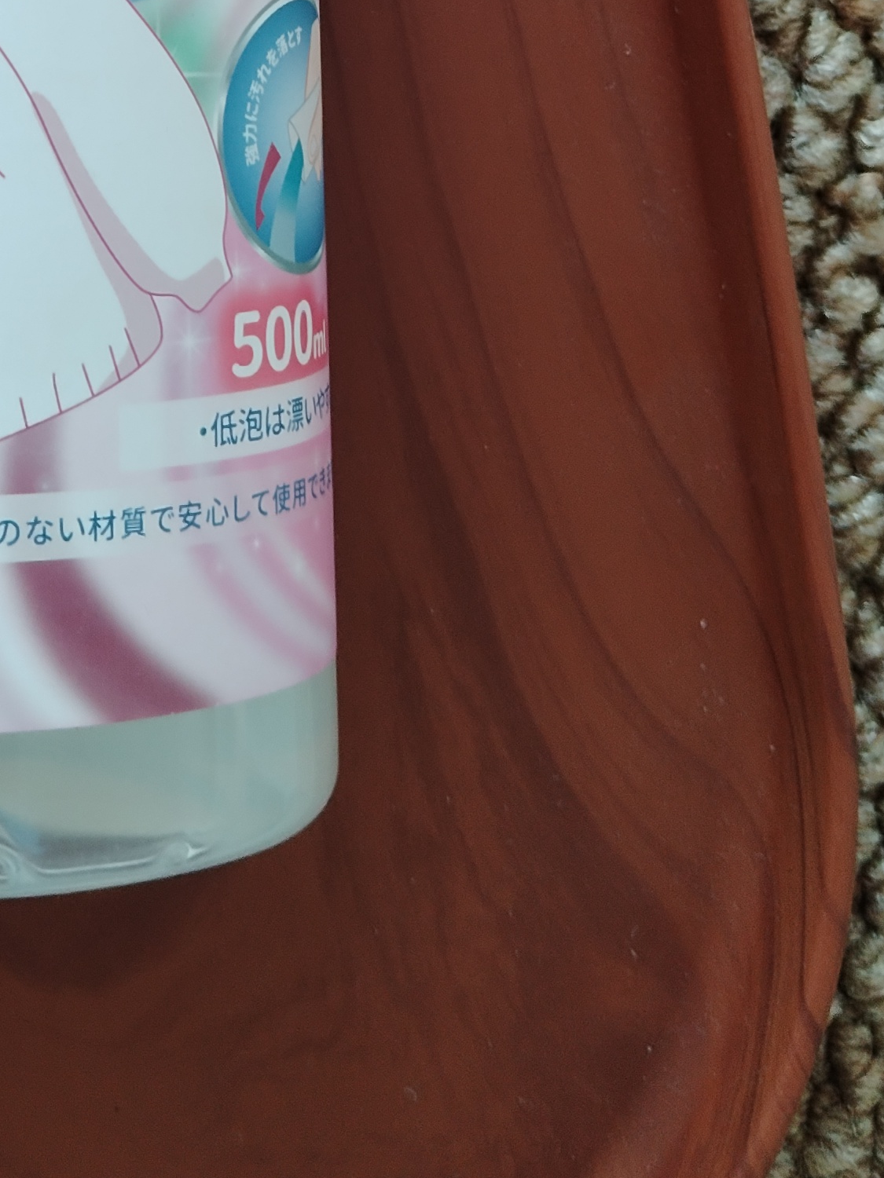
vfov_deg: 24.6
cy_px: -256
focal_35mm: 71
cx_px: -75
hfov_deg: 19.9
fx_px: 2418
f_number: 1.8
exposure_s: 1/50
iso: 164
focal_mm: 4.25
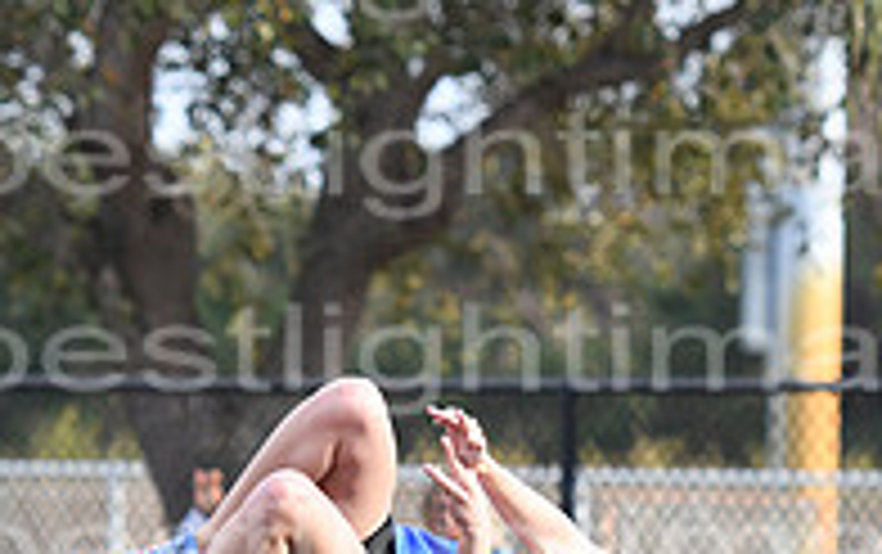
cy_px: 655
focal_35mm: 565
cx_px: 549
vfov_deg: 2.3
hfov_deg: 3.7
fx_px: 13585
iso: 400
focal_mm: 125
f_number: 4
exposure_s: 1/1600
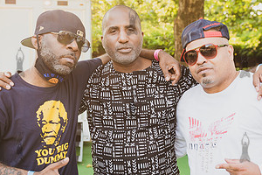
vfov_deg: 24.2
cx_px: 132
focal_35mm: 56
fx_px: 408
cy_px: 105
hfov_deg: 35.6
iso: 200
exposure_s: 1/100
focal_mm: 29
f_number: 4
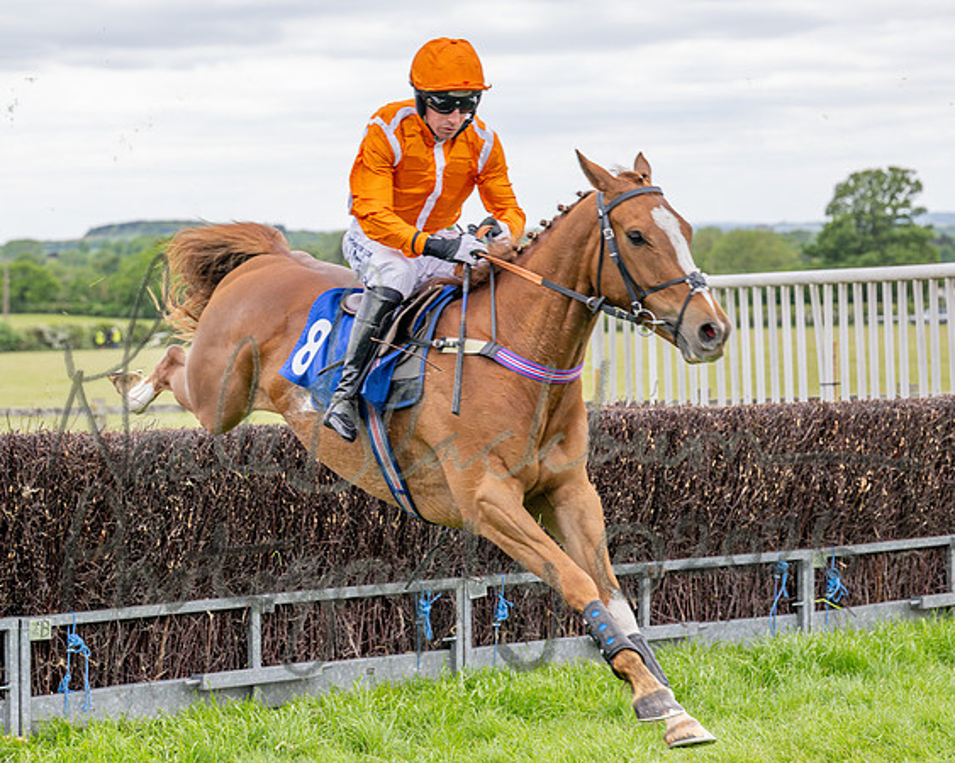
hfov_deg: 19.8
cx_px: 353
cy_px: 315
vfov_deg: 15.9
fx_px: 2724
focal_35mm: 96
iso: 400
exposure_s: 1/1250
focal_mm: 70
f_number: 4
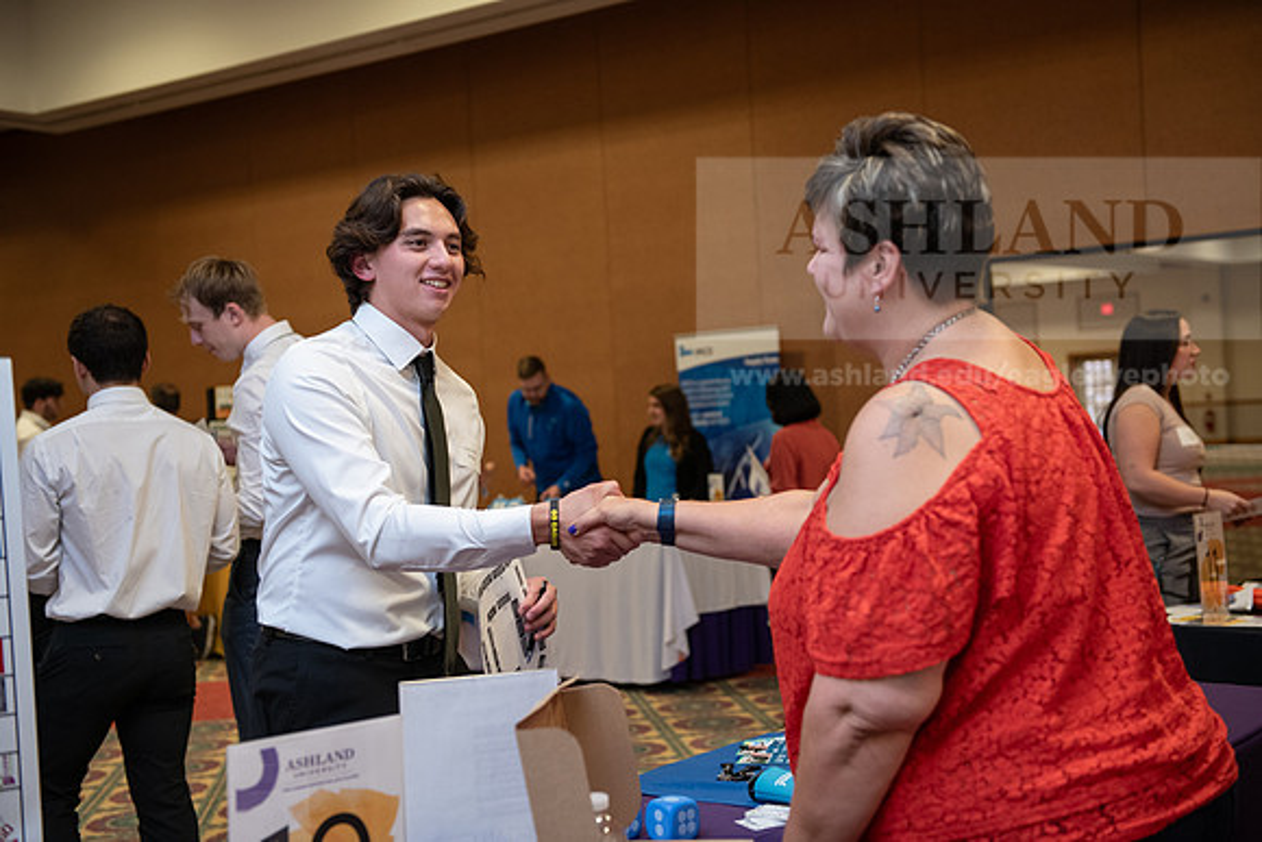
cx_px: 631
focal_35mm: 48
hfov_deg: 41.1
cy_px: 421
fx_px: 1683
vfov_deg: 28.1
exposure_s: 1/200
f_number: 3.2
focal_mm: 48
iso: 1250
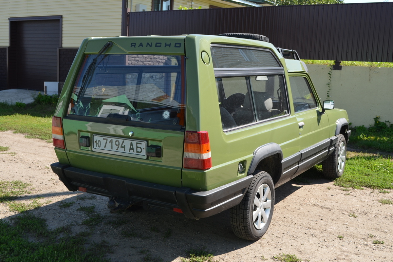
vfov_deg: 31.9
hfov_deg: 46.4
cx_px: 196
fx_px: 458
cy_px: 131
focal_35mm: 42
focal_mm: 28
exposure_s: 1/250
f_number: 8
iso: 200
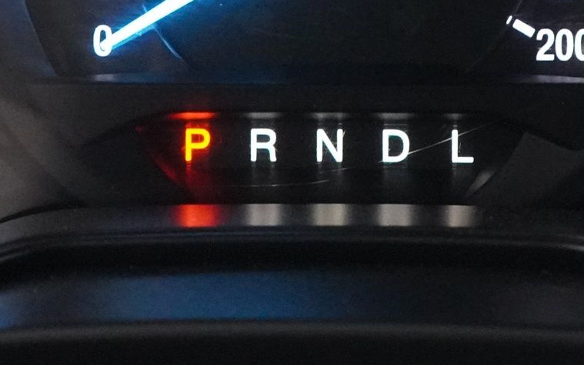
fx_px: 2244
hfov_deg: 14.8
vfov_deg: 9.0
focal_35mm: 141
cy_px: -194
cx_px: 365
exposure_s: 1/25
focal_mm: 28
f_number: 3.5
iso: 6400
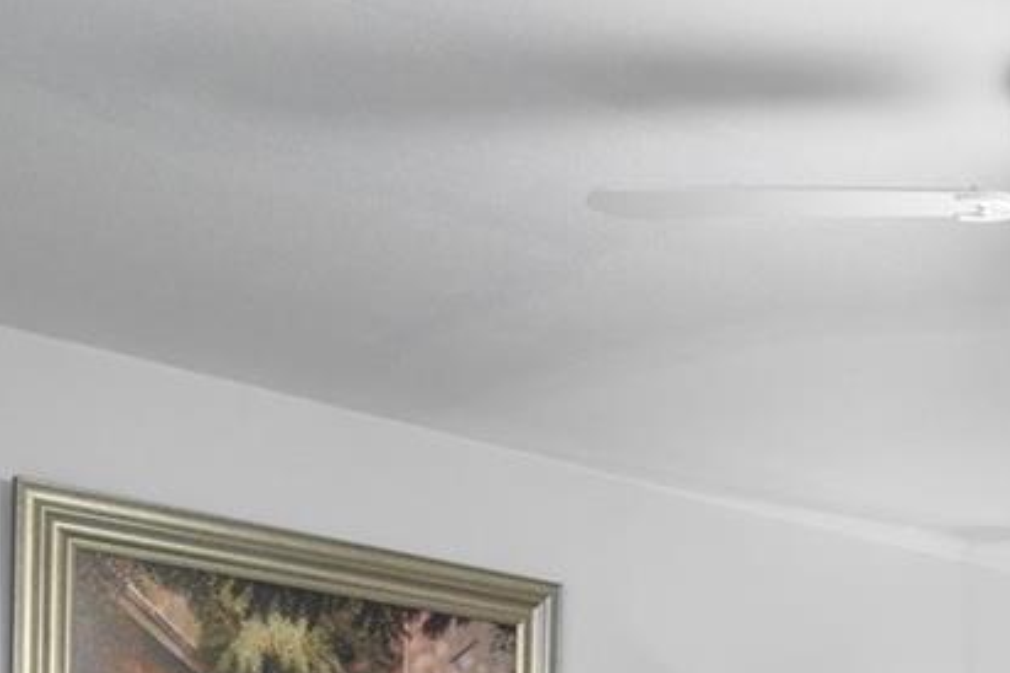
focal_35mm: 70
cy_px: 1108
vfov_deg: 17.0
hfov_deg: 27.6
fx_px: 1964
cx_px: 941
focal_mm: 18
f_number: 8
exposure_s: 1
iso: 320
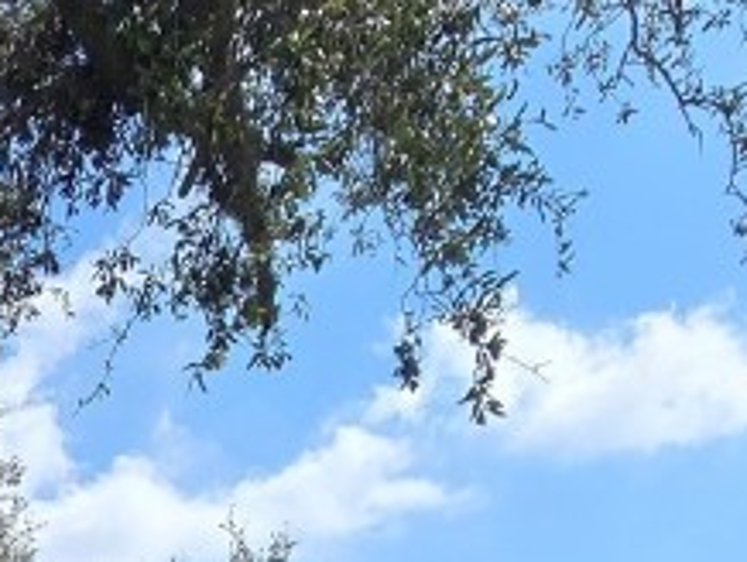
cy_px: 1261
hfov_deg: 25.3
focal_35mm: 61
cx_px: -326
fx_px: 1318
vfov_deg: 15.8
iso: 50
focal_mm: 2.2
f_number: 2.2
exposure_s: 1/2204
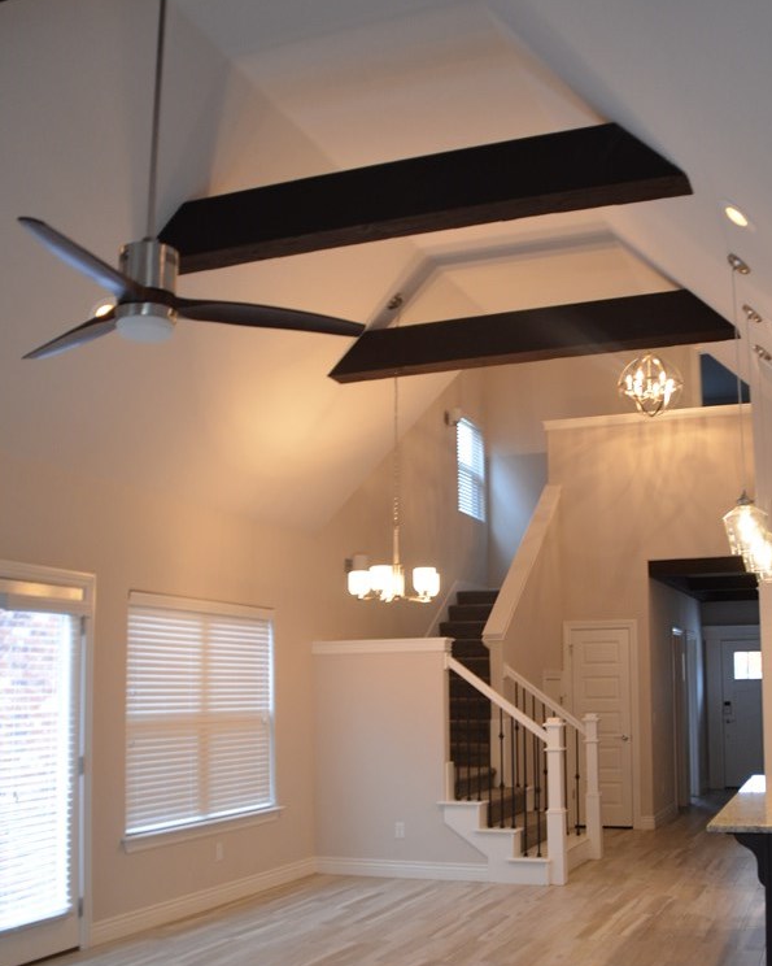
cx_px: 457
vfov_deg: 49.0
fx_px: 1057
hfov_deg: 40.0
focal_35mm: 37
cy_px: 547
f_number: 3.5
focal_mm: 18
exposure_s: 1/40
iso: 800
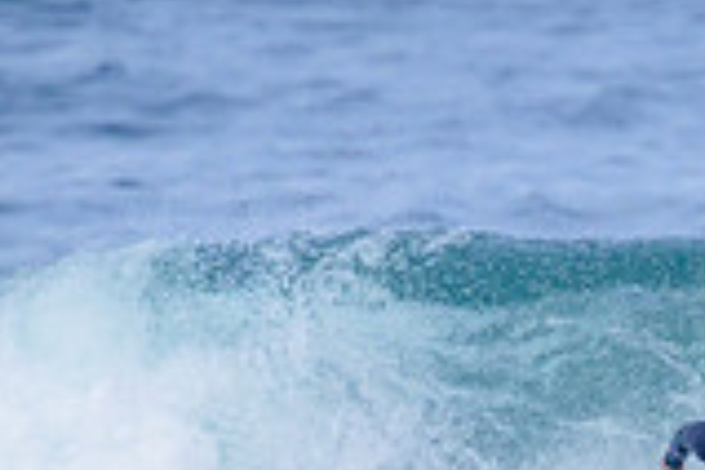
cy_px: 588
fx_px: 58236
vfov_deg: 0.5
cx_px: 767
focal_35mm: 2974
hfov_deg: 0.7
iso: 640
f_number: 11
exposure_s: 1/2000
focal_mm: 800
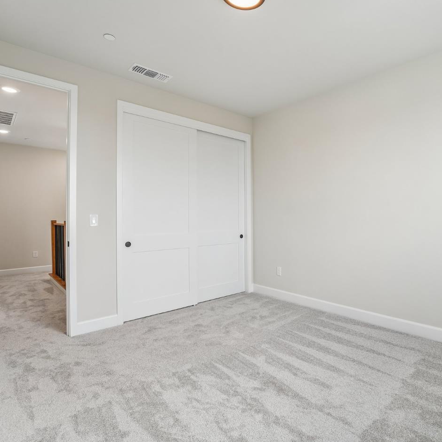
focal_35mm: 19
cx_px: 292
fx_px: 274
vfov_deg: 77.7
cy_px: 215
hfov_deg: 75.4
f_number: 8
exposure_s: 1/60
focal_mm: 14
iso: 640
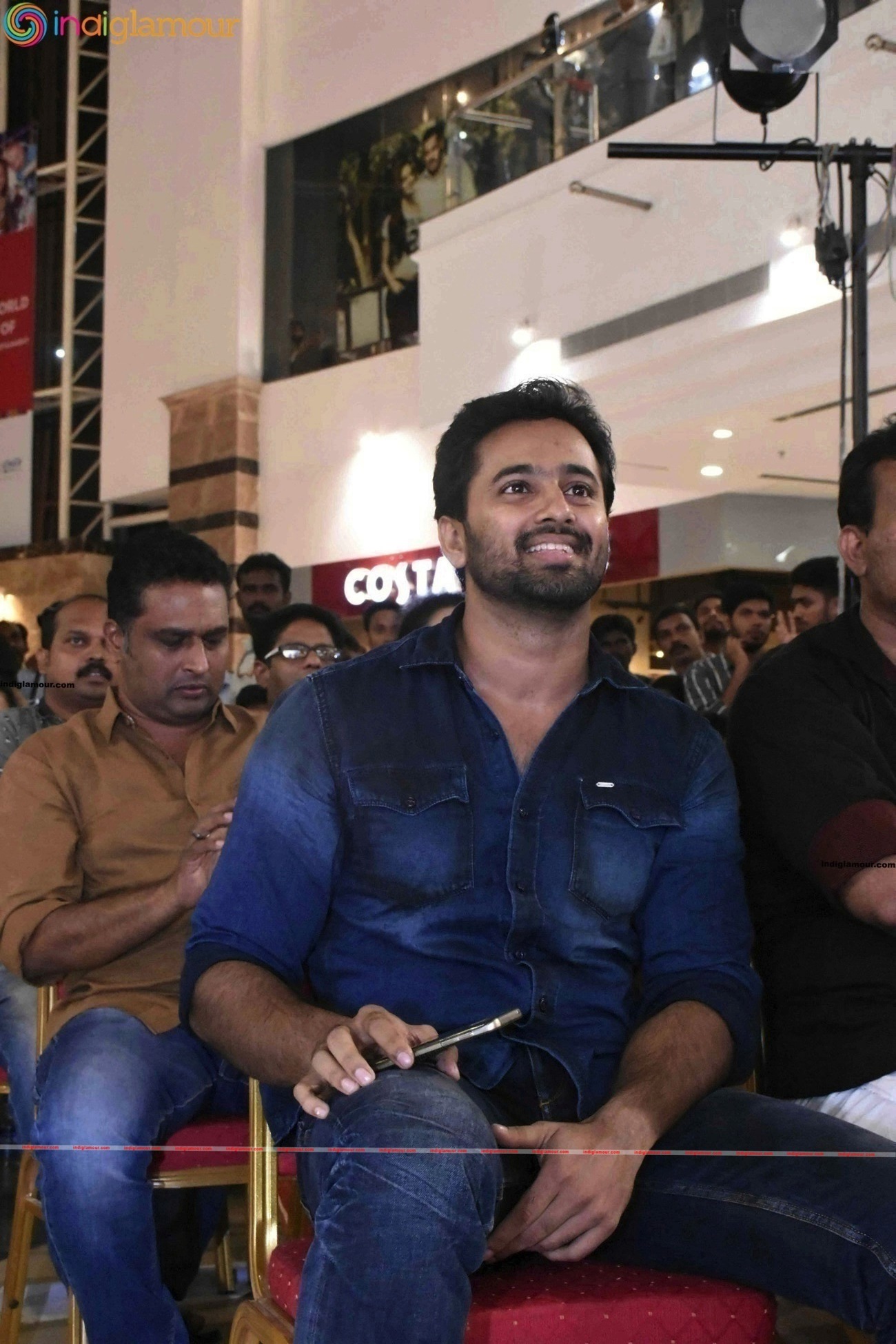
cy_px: 672
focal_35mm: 48
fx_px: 1792
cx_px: 448
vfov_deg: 41.1
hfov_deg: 28.1
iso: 10000
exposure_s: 1/100
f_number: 7.1
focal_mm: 32
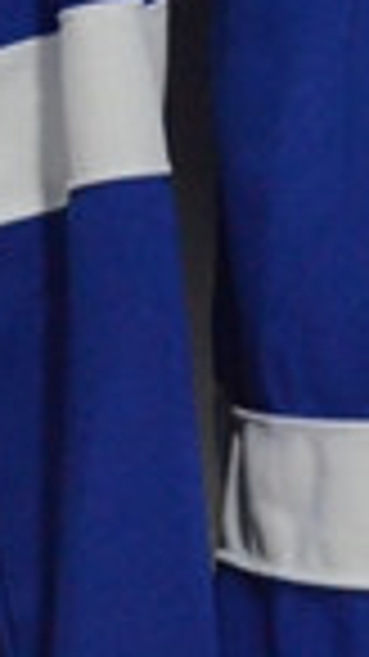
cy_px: -238
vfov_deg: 5.2
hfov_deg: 2.9
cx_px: 14
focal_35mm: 413
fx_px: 7192
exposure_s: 1/60
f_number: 4.5
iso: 4000
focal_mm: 48
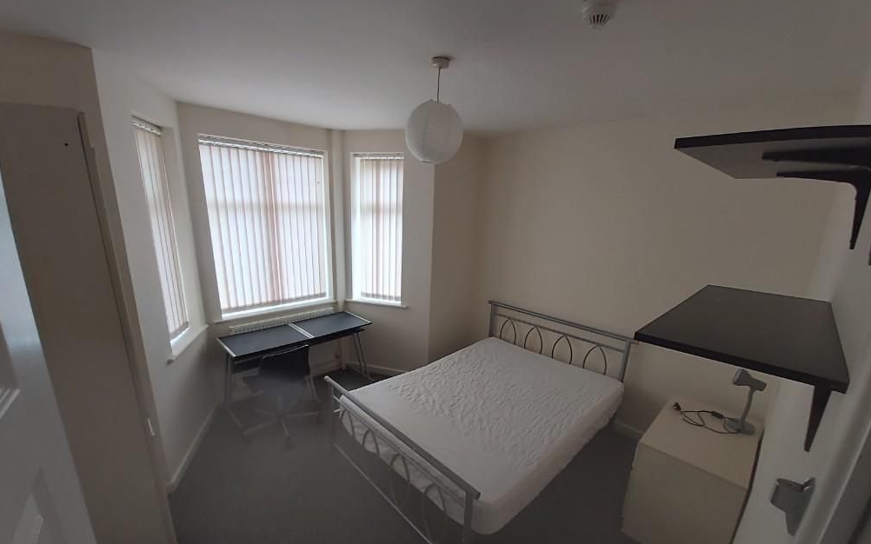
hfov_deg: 109.4
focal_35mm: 13
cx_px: 429
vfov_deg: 82.6
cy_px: 298
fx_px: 309
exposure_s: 1/100
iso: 80
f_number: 2.2
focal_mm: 1.42
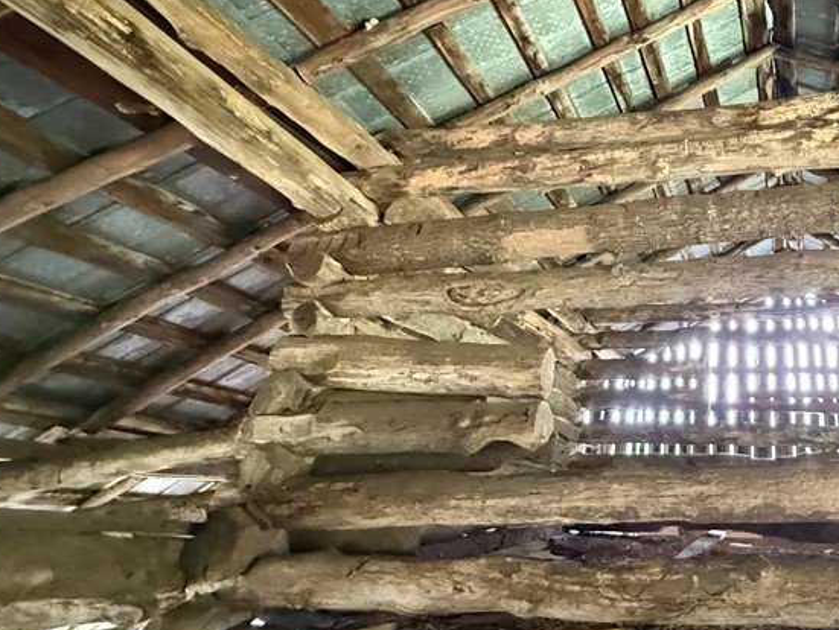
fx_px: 631
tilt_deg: +33.4
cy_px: 117
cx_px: 684
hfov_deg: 61.2
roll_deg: -0.5
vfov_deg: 49.7
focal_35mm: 26
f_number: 2.2
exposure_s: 1/58
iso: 1600
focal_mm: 2.22
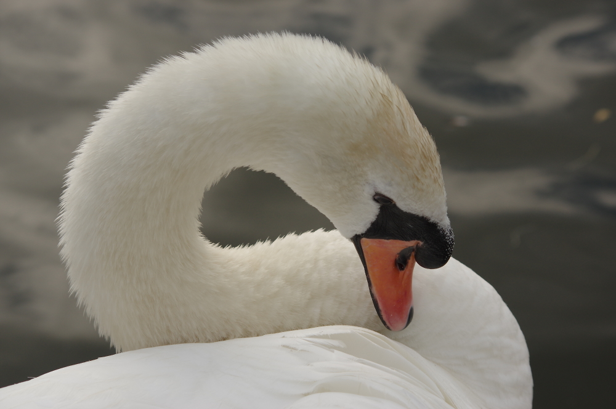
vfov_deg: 11.7
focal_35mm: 117
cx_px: 308
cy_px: 204
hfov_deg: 17.5
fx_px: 1999
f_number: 8
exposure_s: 1/400
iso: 320
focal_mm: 77.5
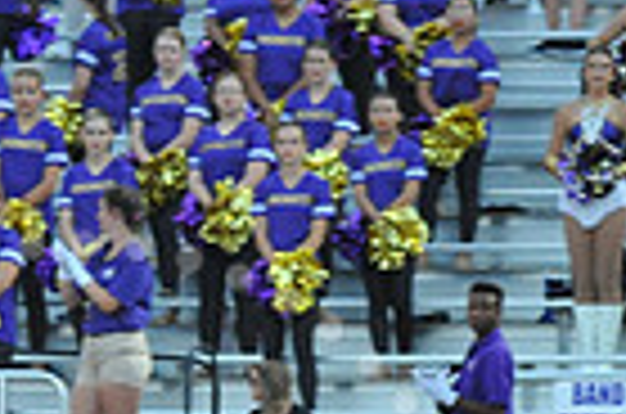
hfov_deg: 2.5
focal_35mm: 835
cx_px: 77
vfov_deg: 1.6
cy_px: 657
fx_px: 14487
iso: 3200
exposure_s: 1/320
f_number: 7.1
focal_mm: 200
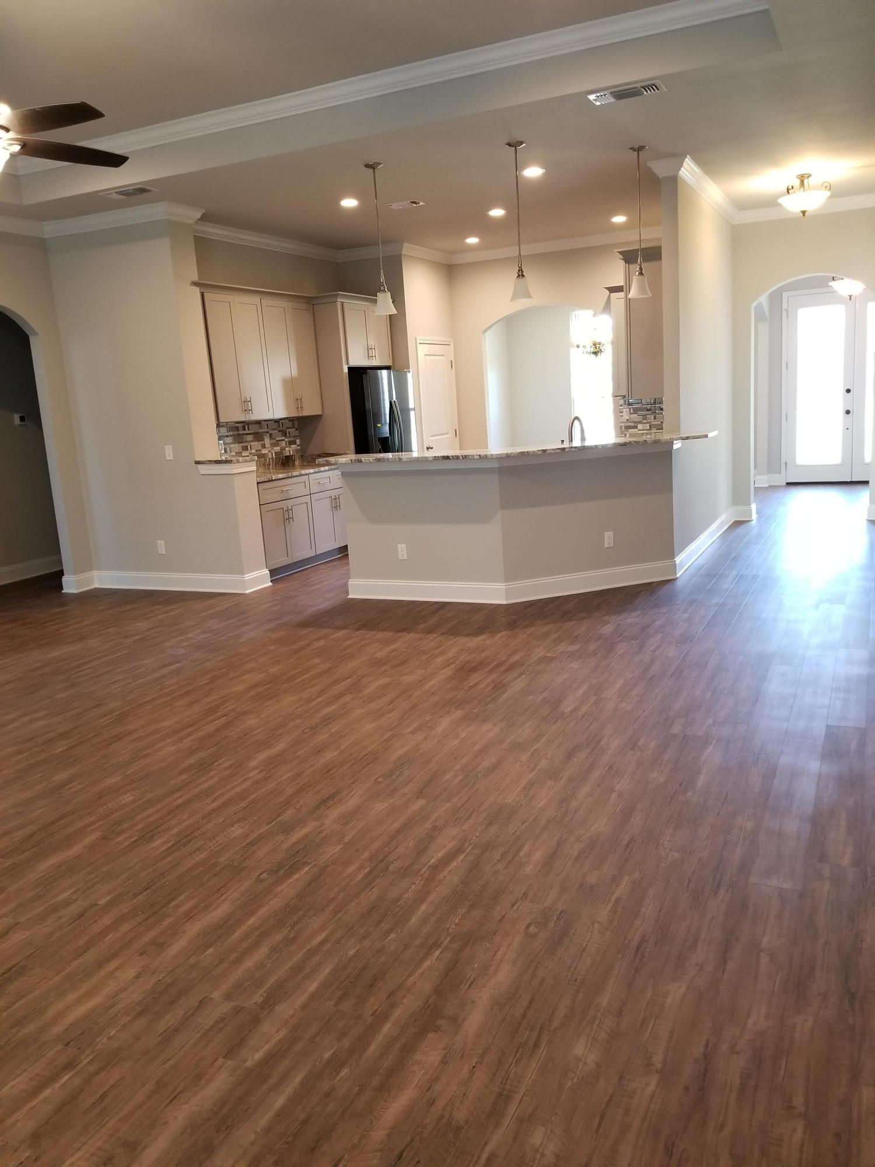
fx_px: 876
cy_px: 584
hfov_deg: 53.1
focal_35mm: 26
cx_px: 438
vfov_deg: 67.3
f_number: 1.7
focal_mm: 4.3
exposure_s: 1/30
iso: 250
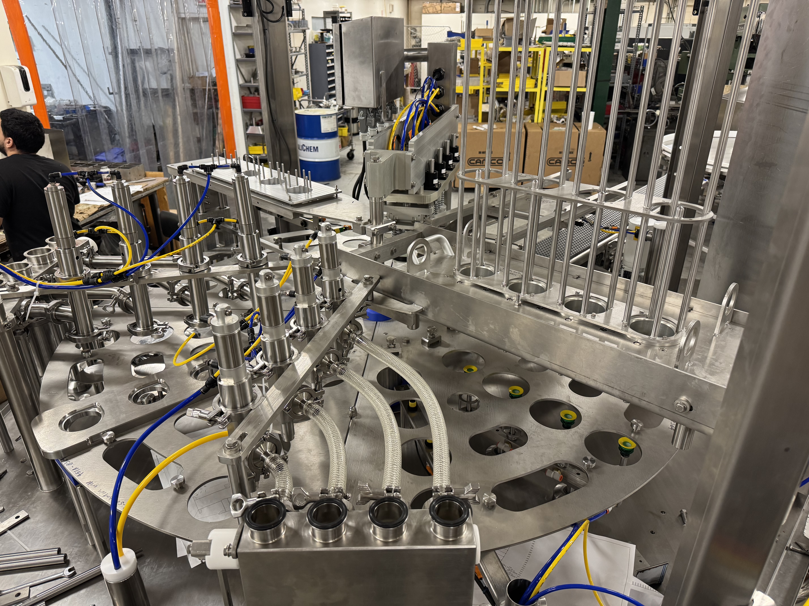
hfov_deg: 71.6
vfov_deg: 56.8
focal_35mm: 24
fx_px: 561
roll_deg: -0.4
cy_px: 303
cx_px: 404
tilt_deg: -25.8
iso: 200
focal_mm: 6.76
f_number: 1.78
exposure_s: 1/60
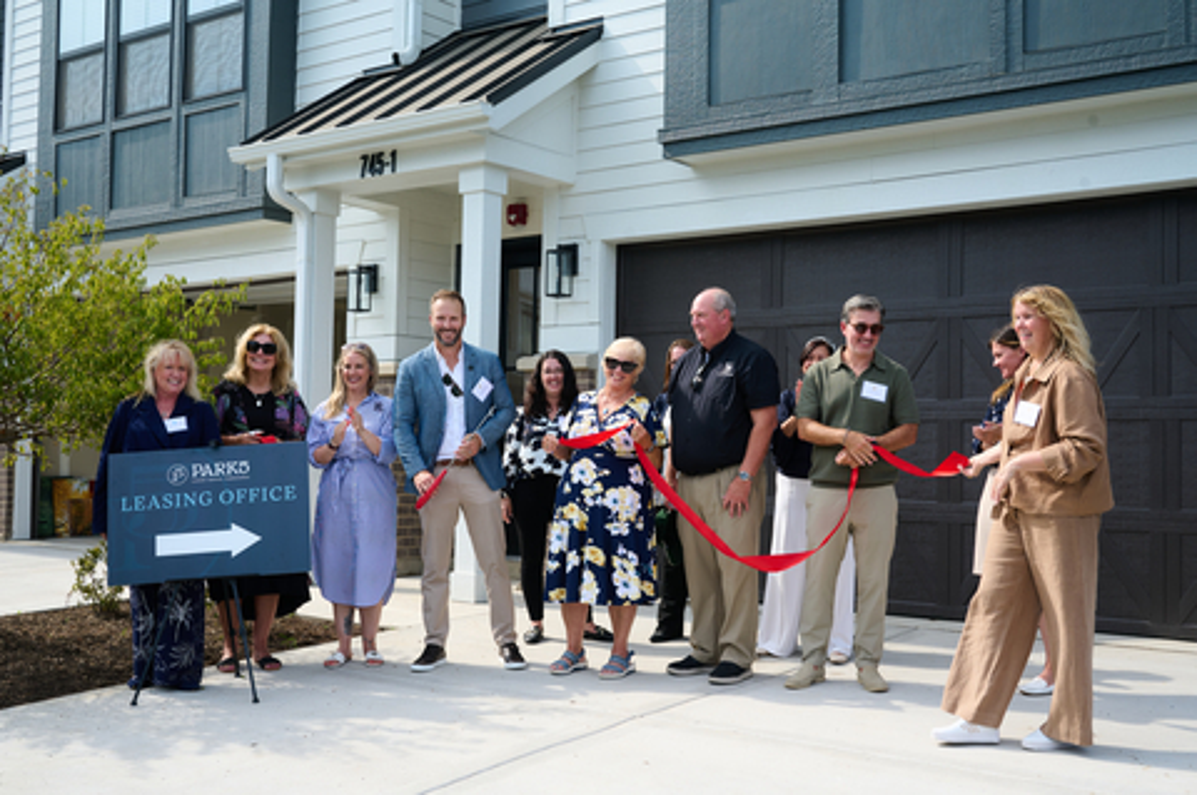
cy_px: 398
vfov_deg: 33.3
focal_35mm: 40
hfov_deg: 48.5
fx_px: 1329
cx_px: 598
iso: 100
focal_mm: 40
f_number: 8
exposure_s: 1/320
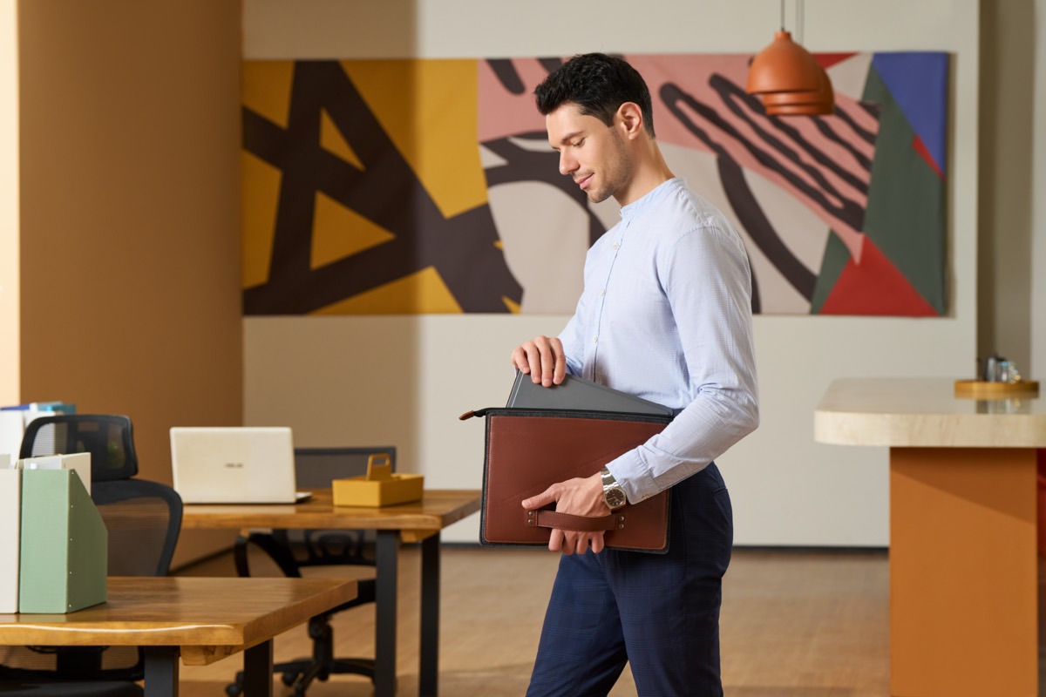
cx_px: 523
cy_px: 348
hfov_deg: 23.4
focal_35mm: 87
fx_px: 2528
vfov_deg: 15.7
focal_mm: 87
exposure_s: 1/160
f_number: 5.6
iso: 400
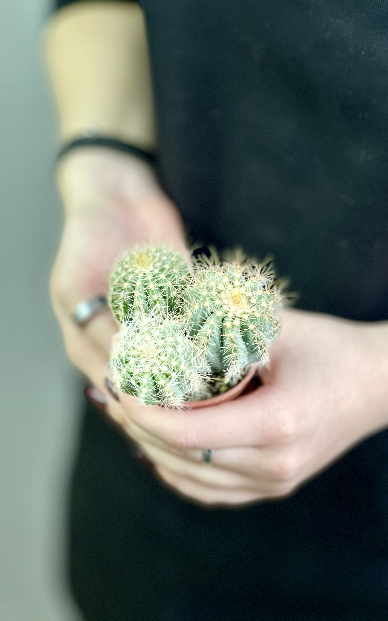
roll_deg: -2.0
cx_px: 205
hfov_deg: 19.1
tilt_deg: -41.0
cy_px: 310
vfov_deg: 30.2
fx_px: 1151
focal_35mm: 68
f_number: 2.2
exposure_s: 1/40
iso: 250
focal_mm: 7.5
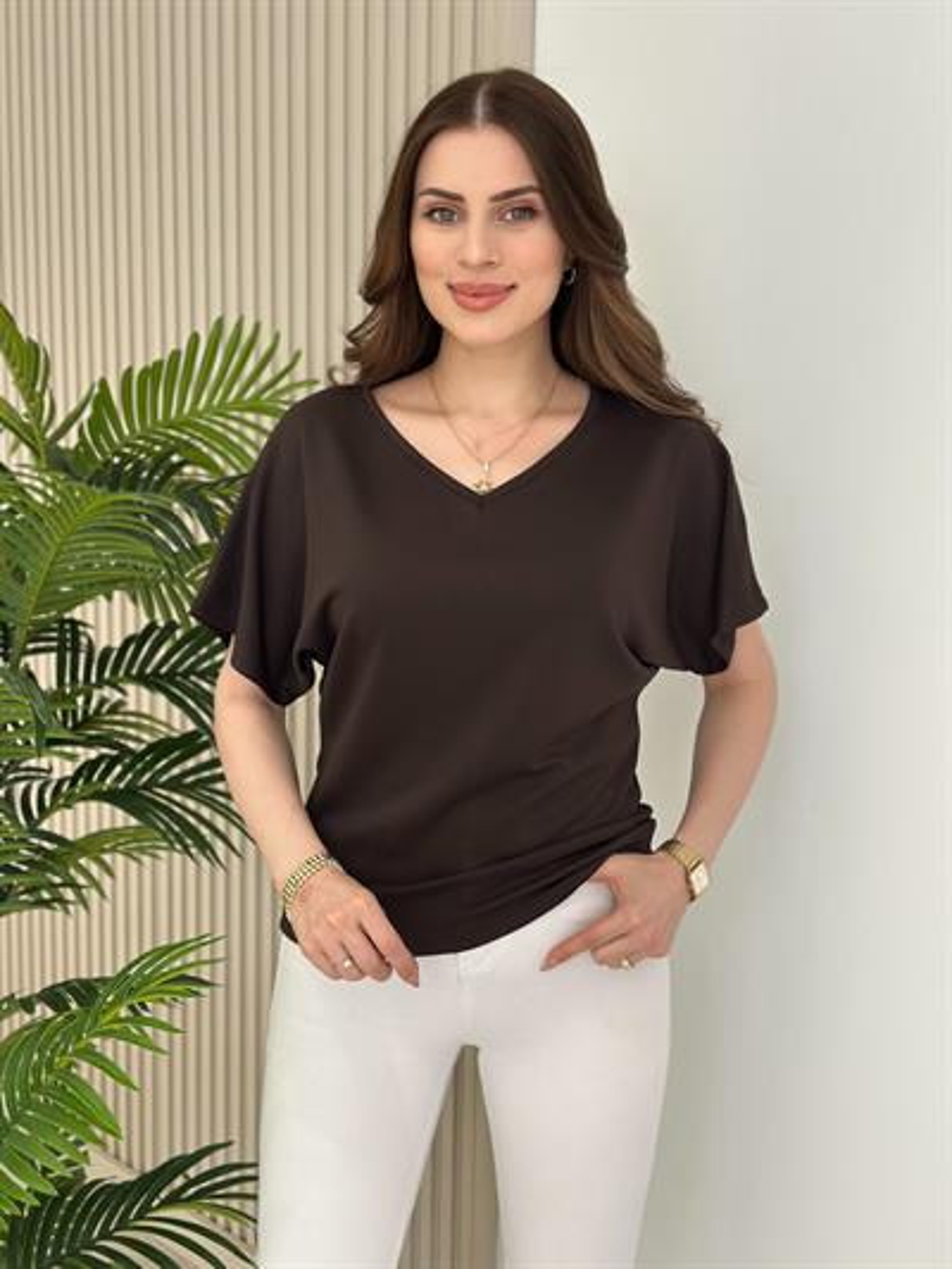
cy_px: 634
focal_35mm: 48
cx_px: 476
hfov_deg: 30.3
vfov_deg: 39.6
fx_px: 1759
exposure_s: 1/253
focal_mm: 6.86
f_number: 1.78
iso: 80
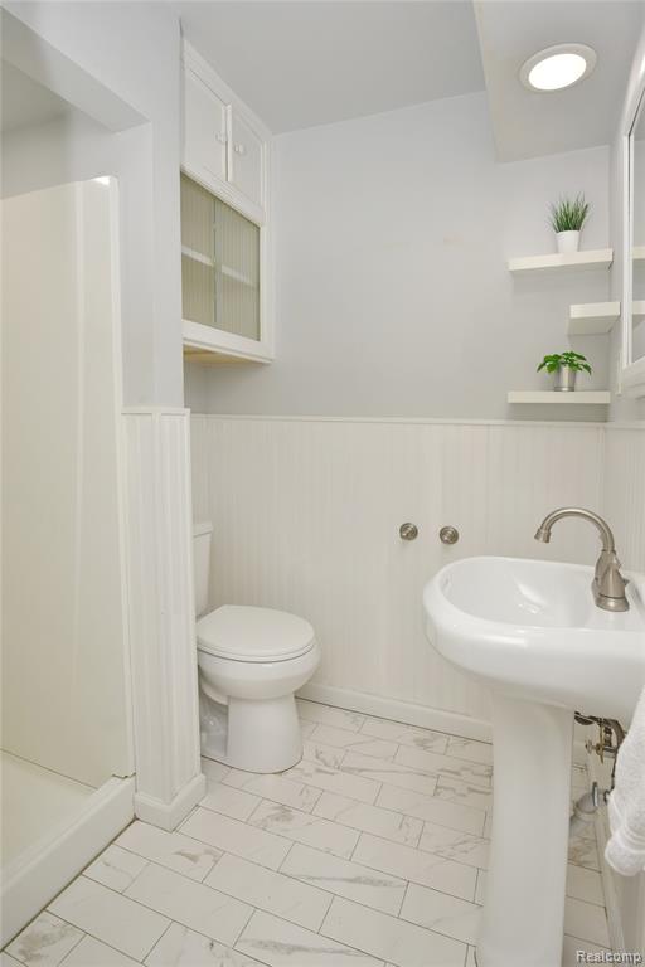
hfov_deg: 70.4
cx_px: 322
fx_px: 457
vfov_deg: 93.3
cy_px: 484
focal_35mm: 17
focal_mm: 17
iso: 125
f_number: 8
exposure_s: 1/60
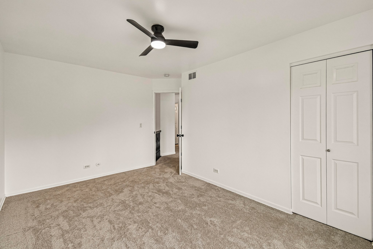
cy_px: 124
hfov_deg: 100.4
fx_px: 155
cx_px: 186
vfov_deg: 77.3
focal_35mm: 15
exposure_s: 1/15
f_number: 8
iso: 110
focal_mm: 10
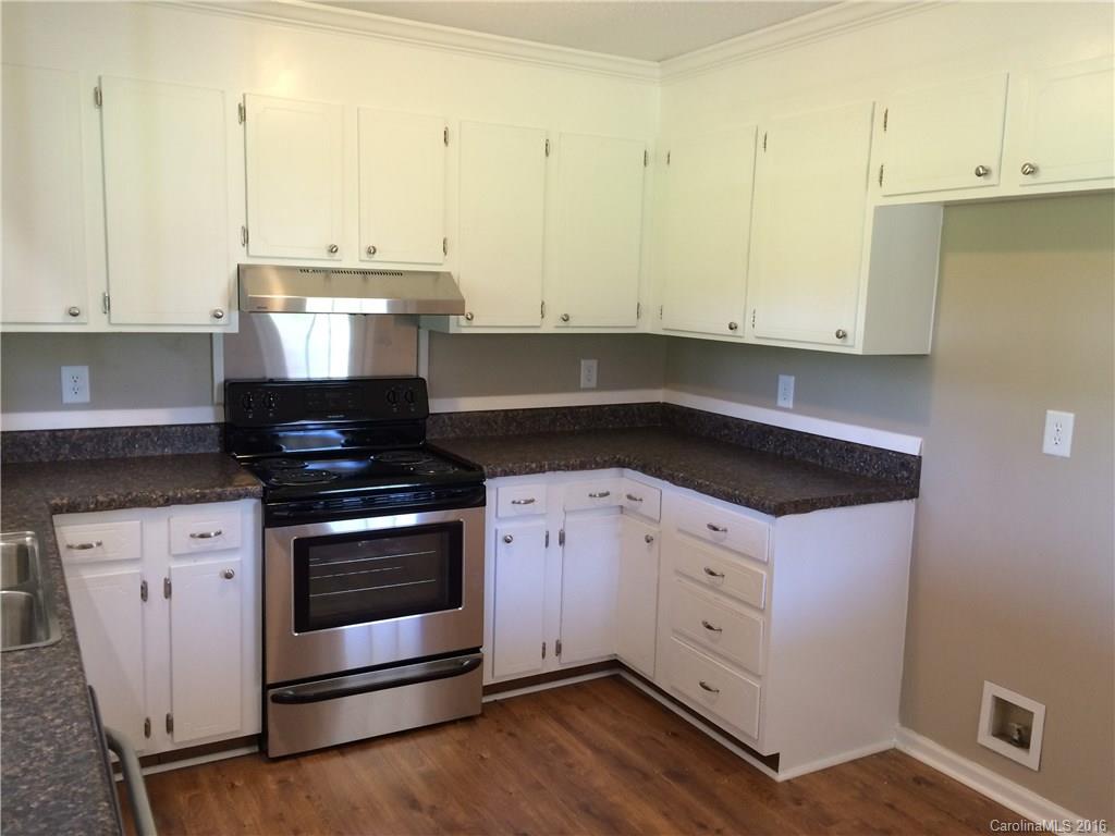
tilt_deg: -10.2
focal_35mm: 29
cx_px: 558
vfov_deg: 48.2
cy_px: 418
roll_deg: -1.5
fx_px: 934
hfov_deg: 61.7
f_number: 2.2
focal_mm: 4.15
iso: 100
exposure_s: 1/30
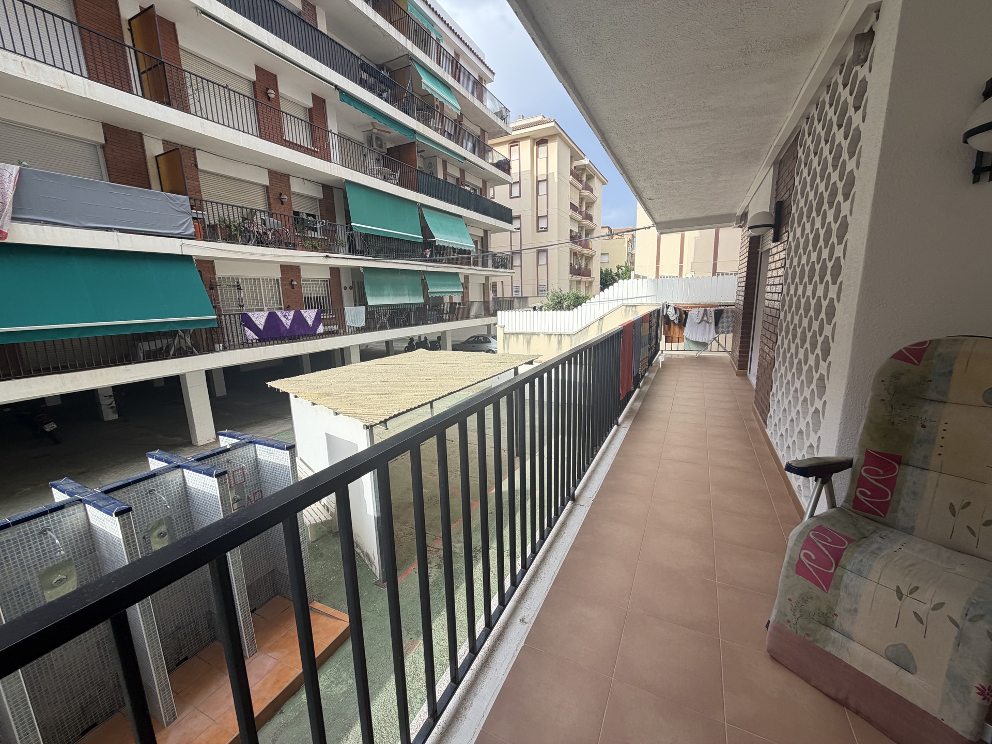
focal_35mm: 14
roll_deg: +2.0
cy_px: 372
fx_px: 401
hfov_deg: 102.1
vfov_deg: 85.7
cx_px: 496
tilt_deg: -10.4
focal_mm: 2.22
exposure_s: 1/370
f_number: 2.2
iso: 50
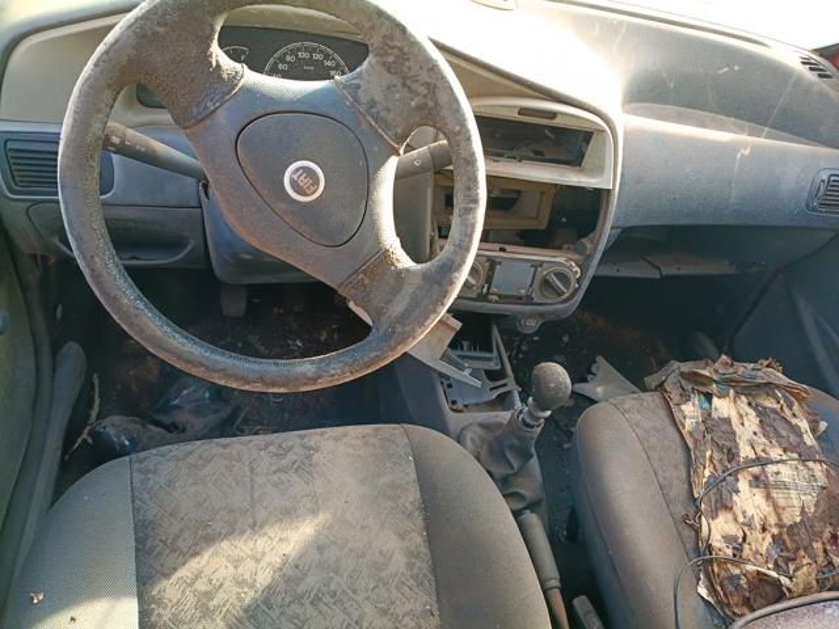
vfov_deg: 53.1
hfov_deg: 67.3
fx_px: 630
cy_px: 314
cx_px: 420
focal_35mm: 26
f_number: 1.8
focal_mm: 4.81
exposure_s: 1/120
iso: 591
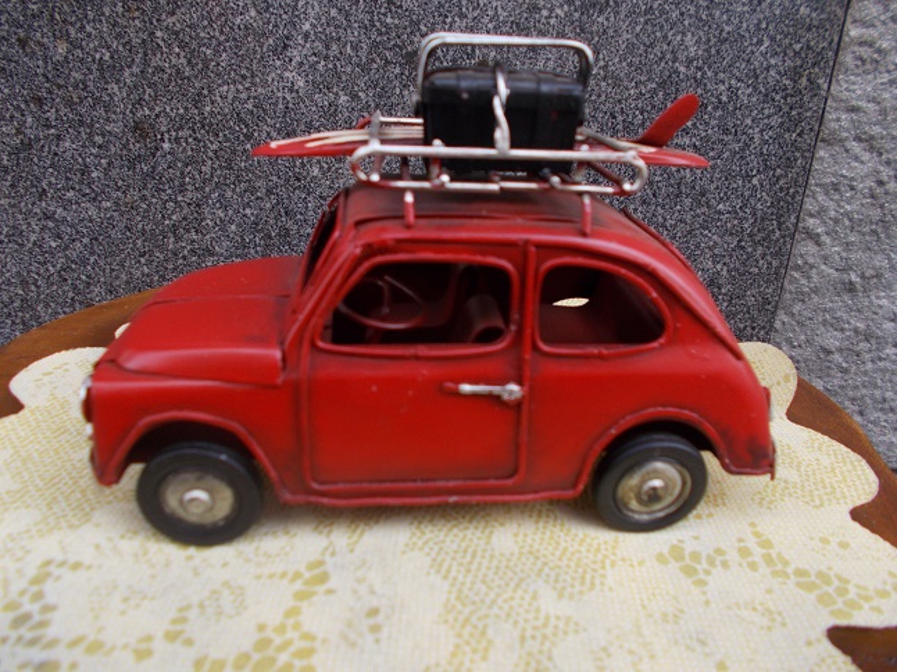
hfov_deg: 67.3
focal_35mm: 26
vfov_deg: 53.0
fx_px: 673
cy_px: 336
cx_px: 448
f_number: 3.2
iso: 80
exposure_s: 1/125
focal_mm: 4.6
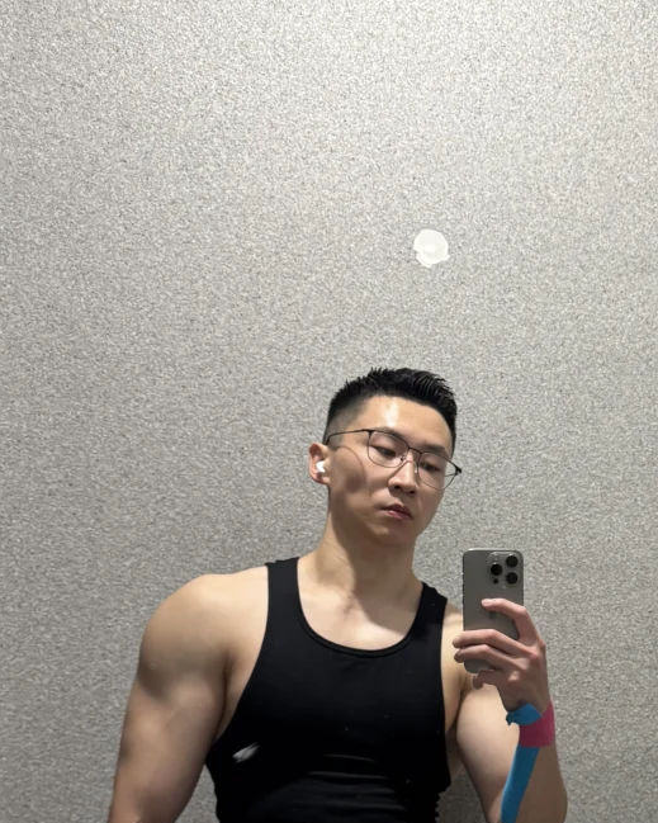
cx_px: 643
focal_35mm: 52
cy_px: 680
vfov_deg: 34.7
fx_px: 1266
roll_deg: -1.4
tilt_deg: -4.3
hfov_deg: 27.6
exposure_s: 1/50
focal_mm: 6.76
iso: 250
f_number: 1.78
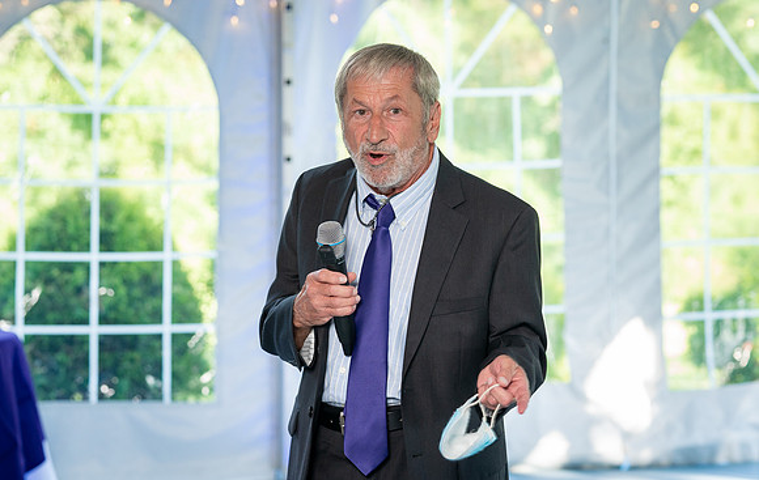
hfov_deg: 16.6
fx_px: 2597
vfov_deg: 10.6
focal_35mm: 125
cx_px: 389
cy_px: 232
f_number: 4
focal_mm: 89
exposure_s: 1/200
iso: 640
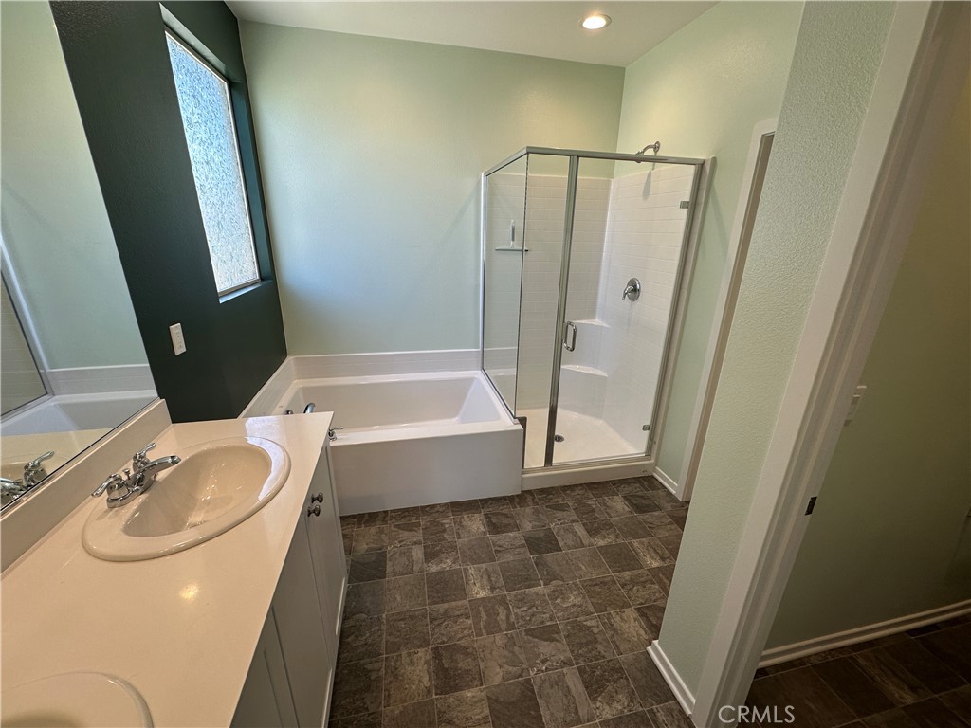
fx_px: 393
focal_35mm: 14
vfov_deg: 85.7
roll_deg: -0.8
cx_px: 486
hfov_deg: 102.1
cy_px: 364
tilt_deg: -18.6
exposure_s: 1/120
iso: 80
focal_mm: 2.22
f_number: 2.2
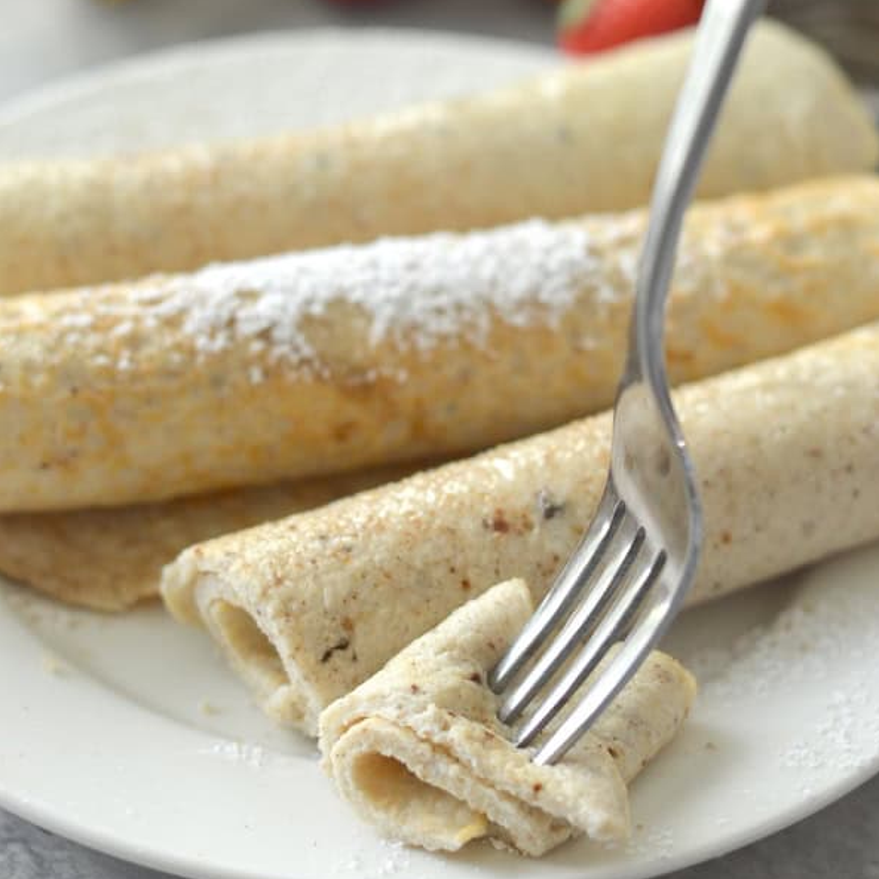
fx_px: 2787
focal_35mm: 97
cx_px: 441
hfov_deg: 17.9
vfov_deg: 17.9
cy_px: 355
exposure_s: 1/500
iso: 720
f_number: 2.8
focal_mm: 50
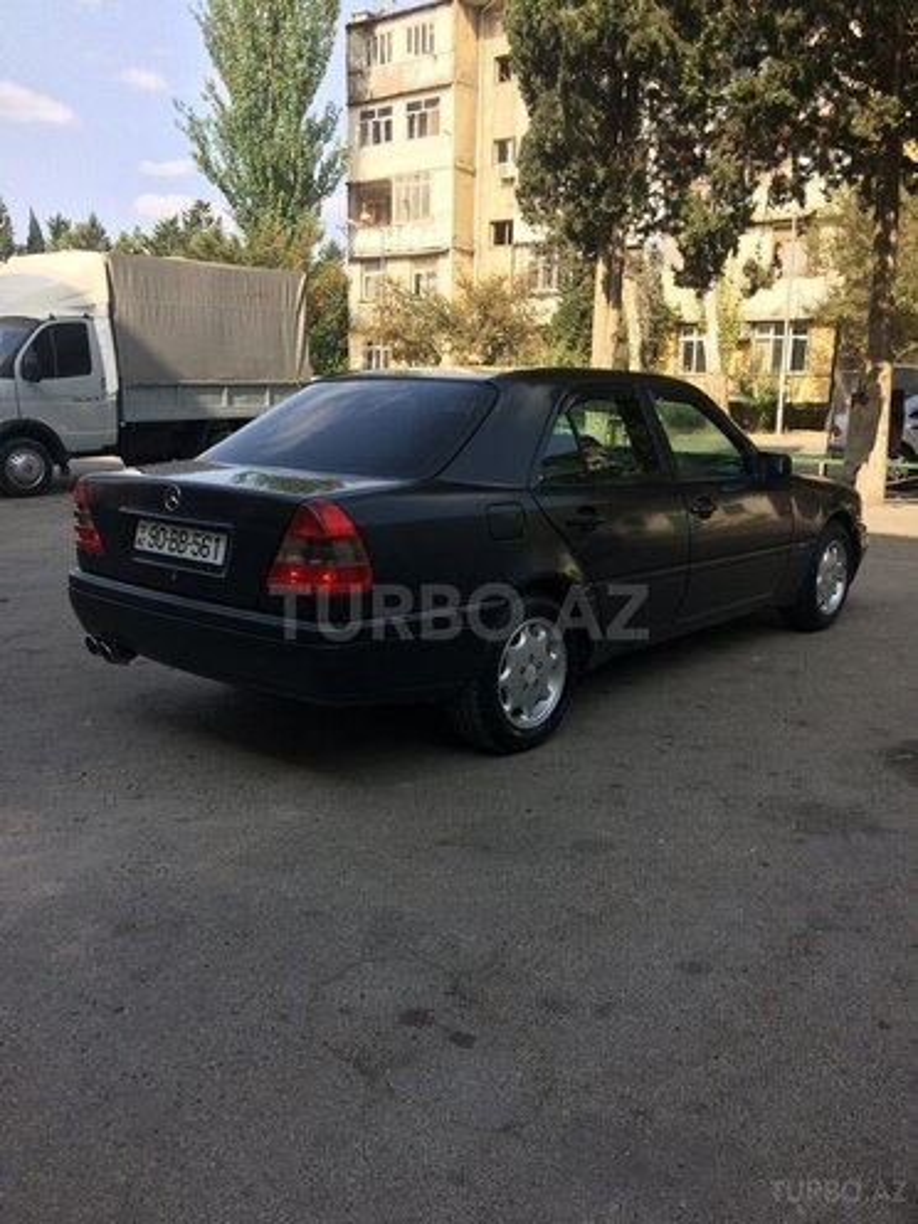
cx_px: 459
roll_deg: -1.4
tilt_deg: -11.4
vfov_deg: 61.7
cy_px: 612
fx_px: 1025
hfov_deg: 48.2
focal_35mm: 29
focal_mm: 4.15
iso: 32
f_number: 2.2
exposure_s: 1/977
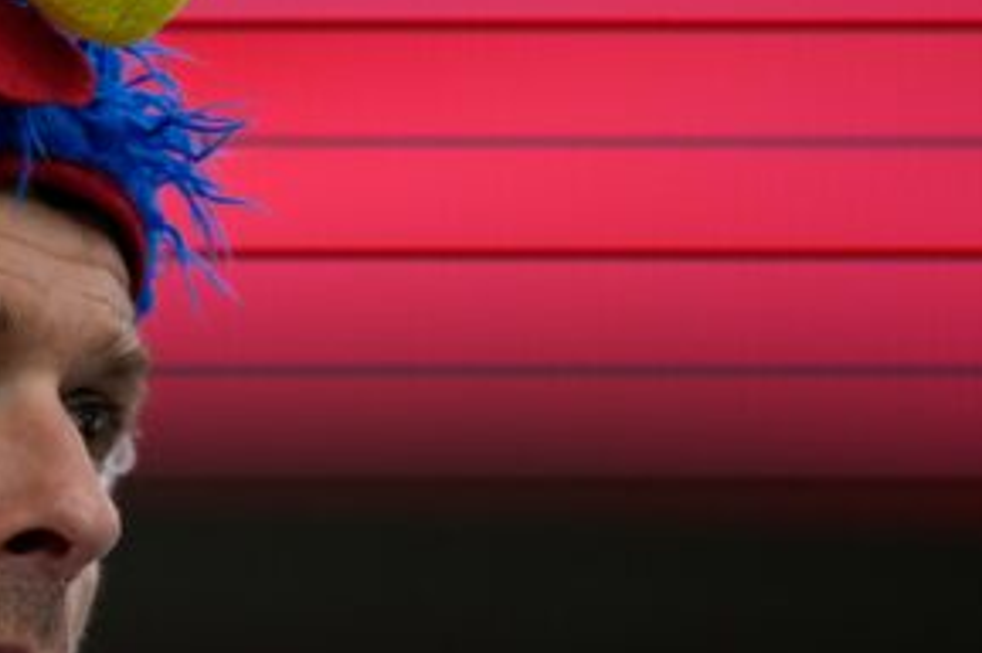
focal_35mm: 1064
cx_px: -299
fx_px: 28990
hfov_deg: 1.9
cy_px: 279
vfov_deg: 1.3
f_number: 3.2
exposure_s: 1/2000
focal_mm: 400
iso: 3200
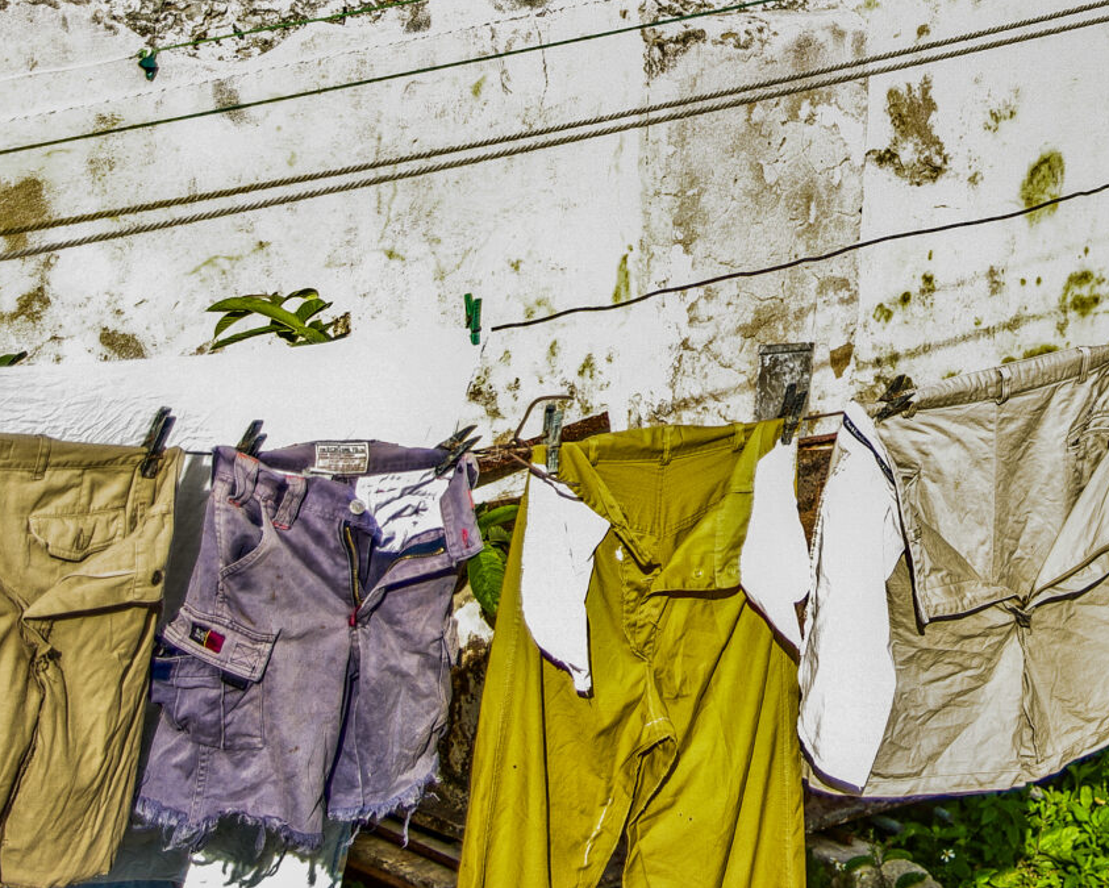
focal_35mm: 112
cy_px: 163
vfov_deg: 13.7
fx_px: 3680
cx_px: 967
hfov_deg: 16.9
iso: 100
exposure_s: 1/350
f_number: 11
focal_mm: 35
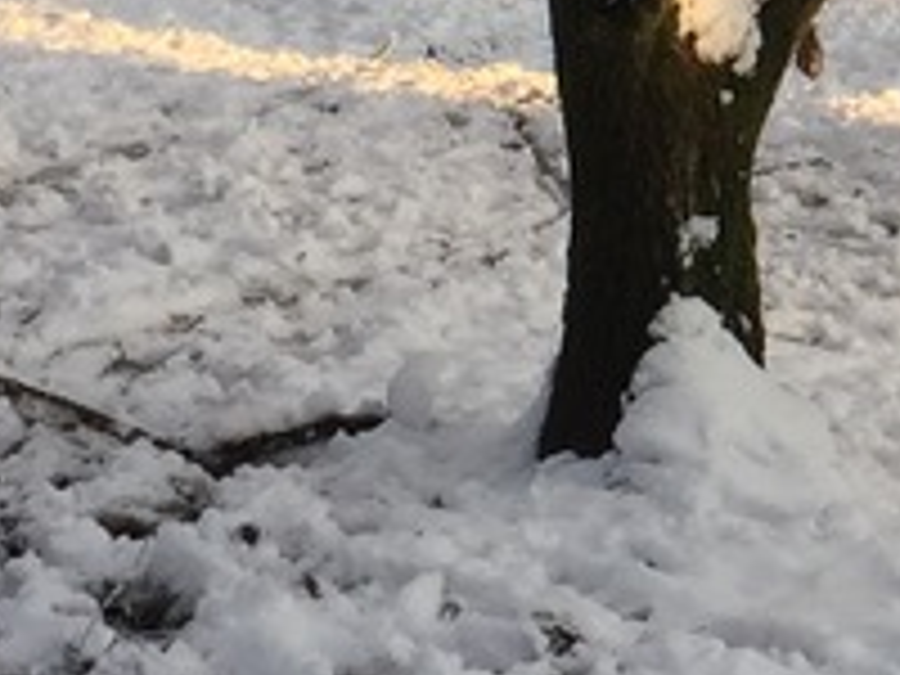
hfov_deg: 10.1
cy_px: -288
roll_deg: +0.3
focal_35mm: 186
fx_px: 4836
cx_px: 1598
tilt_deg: +1.6
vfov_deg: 7.9
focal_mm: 4.15
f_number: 2.2
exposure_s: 1/194
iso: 32
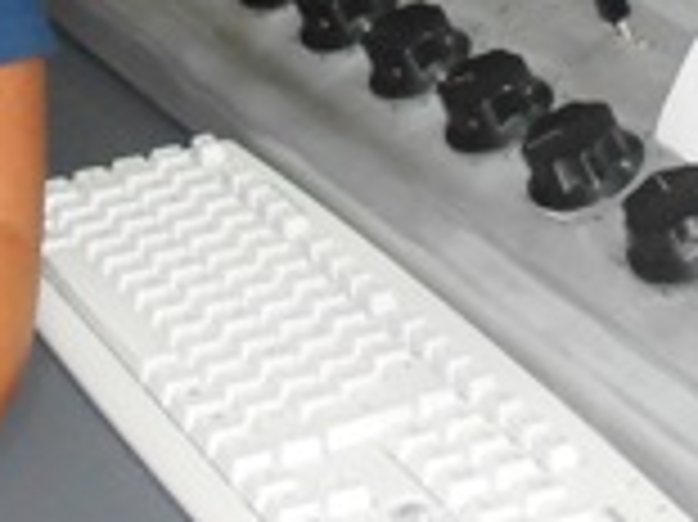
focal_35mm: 123
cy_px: 0
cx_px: 385
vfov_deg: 11.9
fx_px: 2478
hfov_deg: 16.0
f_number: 3.2
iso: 200
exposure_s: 1/25
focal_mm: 4.6
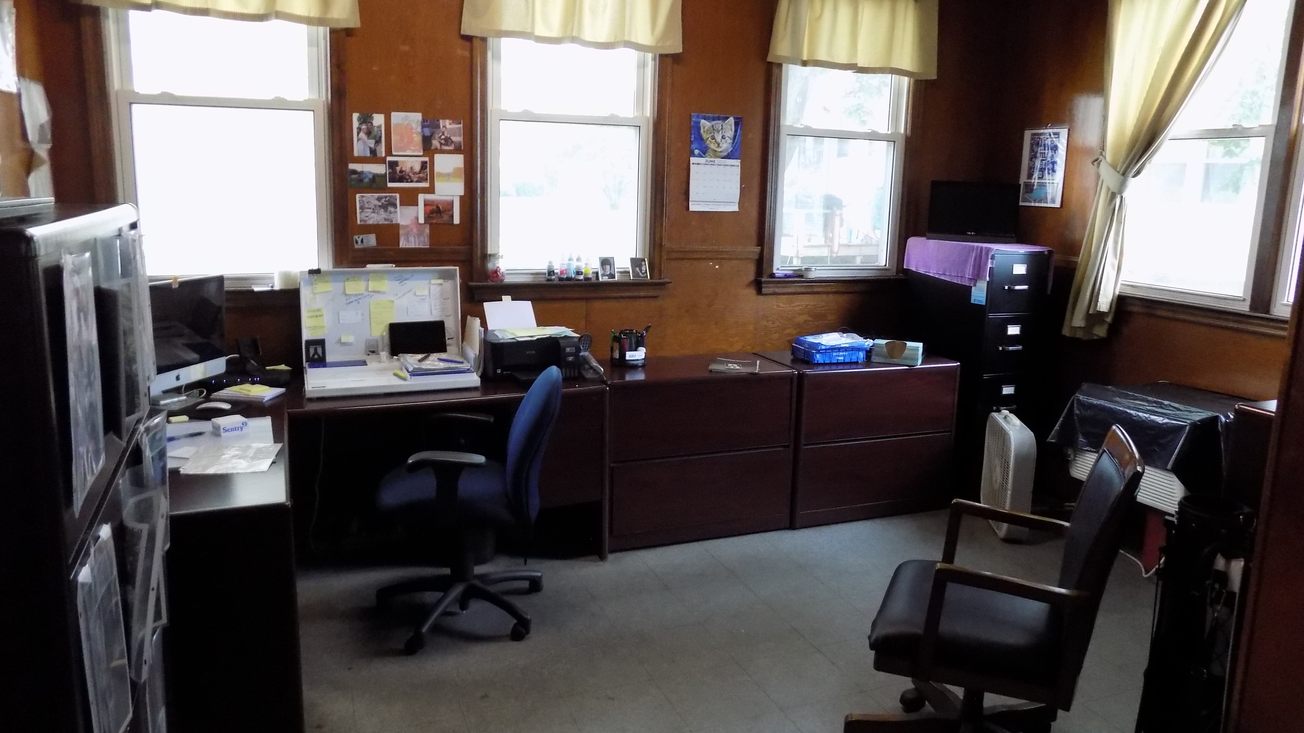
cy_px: 346
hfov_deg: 71.9
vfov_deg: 44.4
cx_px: 669
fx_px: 899
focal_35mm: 26
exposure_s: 1/30
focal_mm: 4
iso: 400
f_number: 3.1
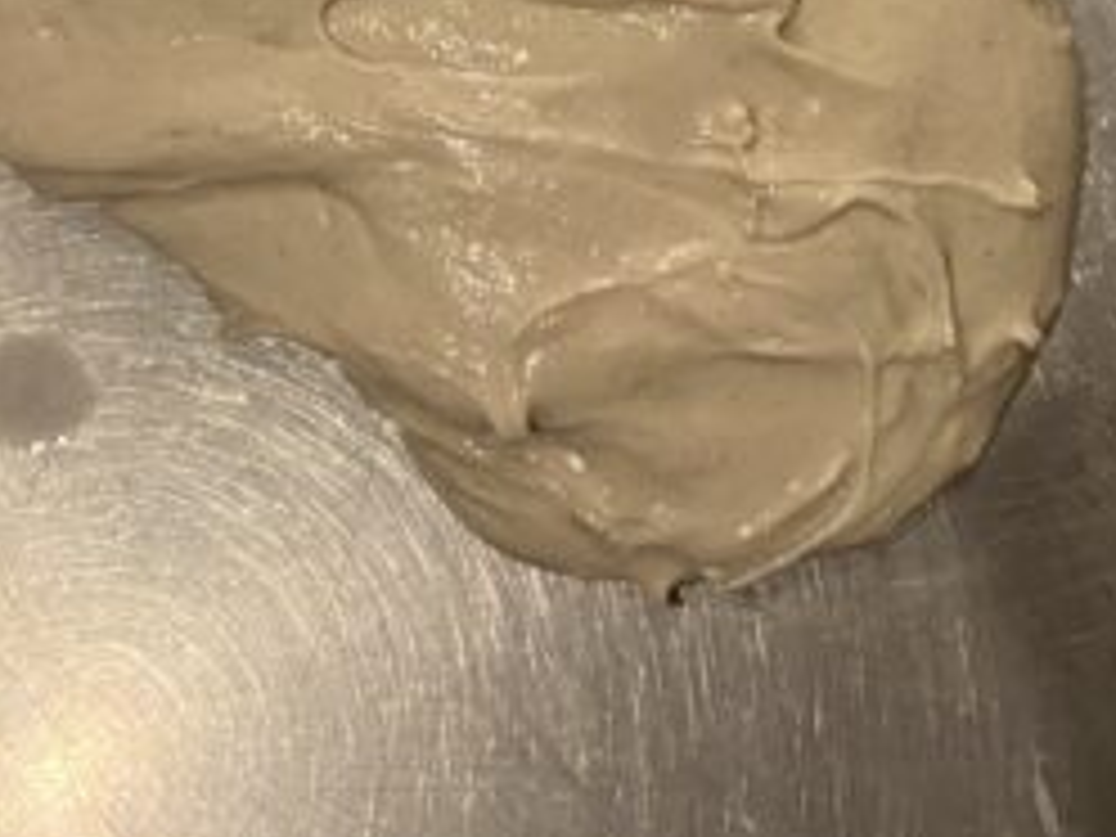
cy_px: -202
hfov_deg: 27.7
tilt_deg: -77.1
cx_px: 700
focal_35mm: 70
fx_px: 2257
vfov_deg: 19.6
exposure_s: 1/50
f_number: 1.8
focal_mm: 4.25
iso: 320
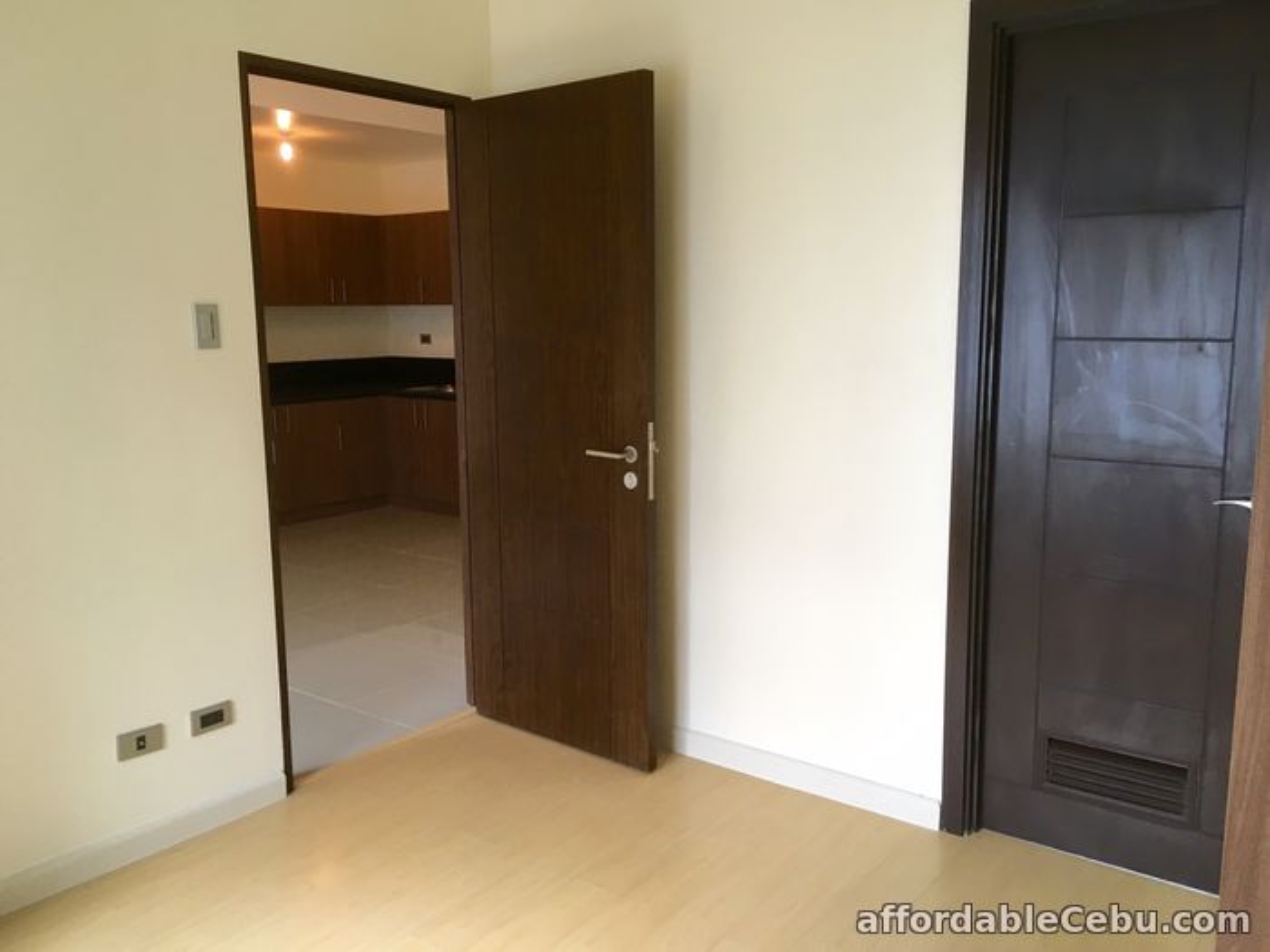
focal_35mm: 29
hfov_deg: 61.7
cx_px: 635
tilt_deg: -9.0
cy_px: 476
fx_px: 1064
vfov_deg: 48.2
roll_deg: +1.1
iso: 32
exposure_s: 1/30
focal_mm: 4.15
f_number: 2.2
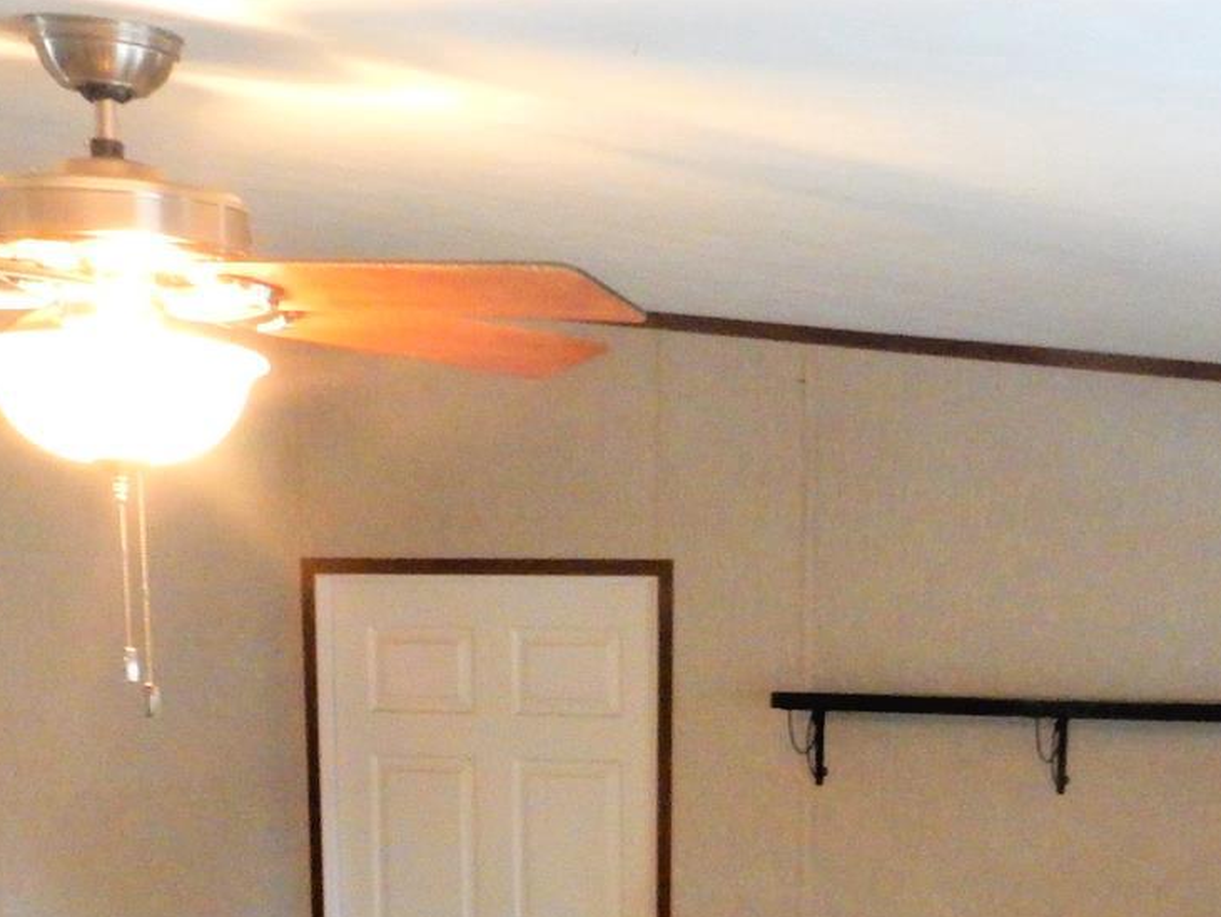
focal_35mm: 70
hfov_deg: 27.7
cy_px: 1273
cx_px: 738
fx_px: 2470
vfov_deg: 19.1
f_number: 7.1
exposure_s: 1/8
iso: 500
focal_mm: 4.5
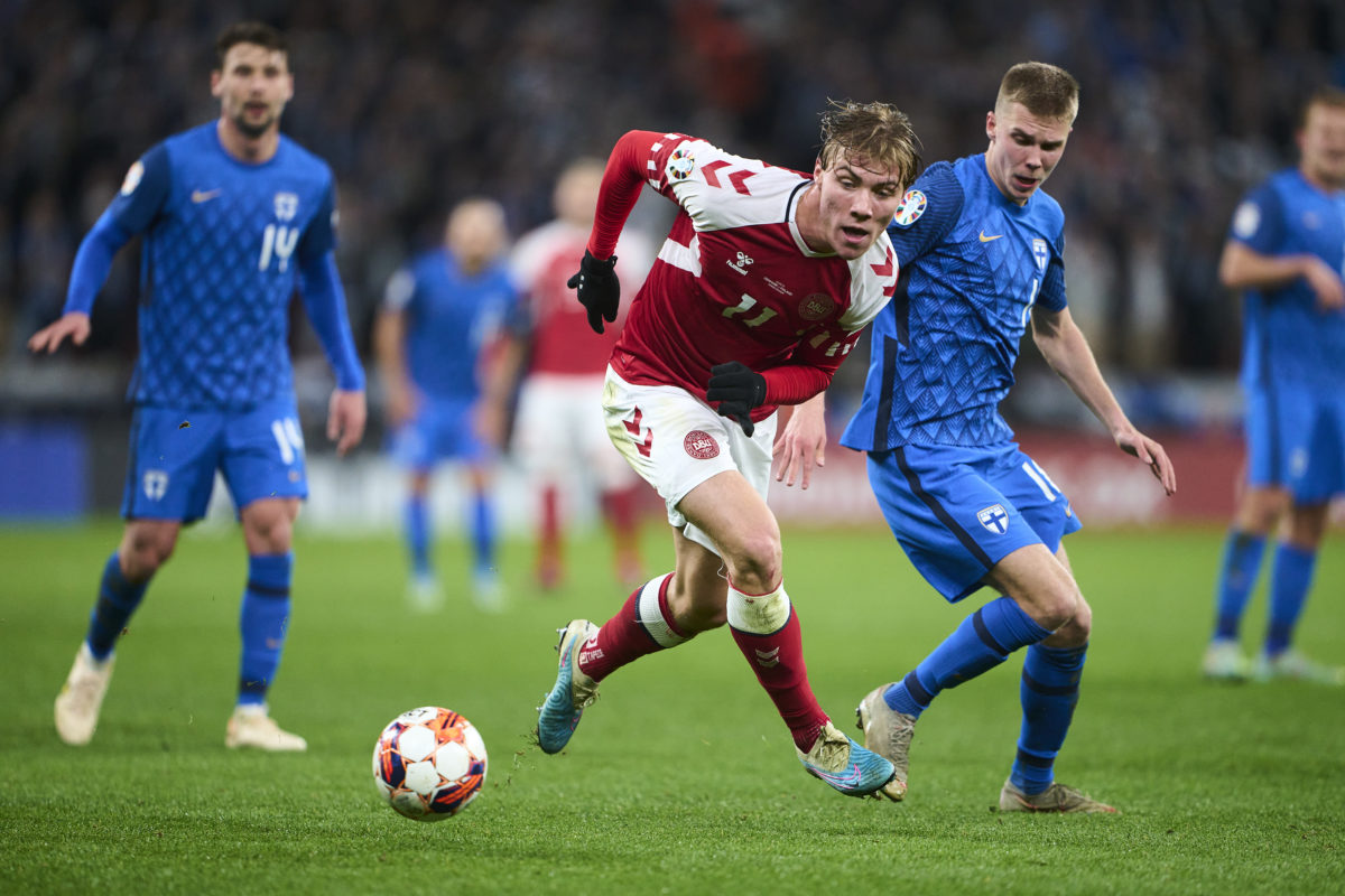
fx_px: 14943
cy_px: 448
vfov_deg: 3.4
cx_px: 672
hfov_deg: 5.2
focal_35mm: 400
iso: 4000
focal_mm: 400
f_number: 2.8
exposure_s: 1/2000
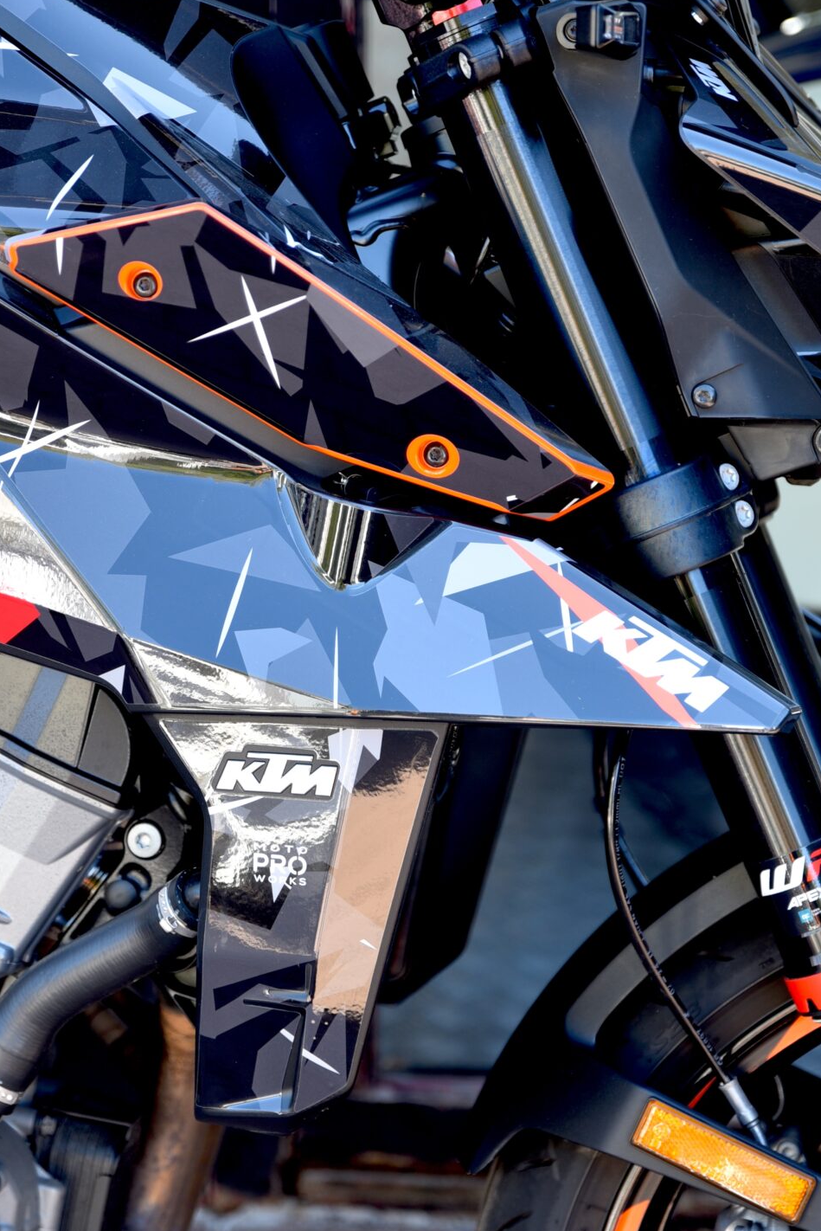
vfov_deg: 16.3
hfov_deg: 10.9
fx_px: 4307
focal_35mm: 126
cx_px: 348
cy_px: 627
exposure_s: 1/50
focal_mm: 70
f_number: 2.8
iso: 100
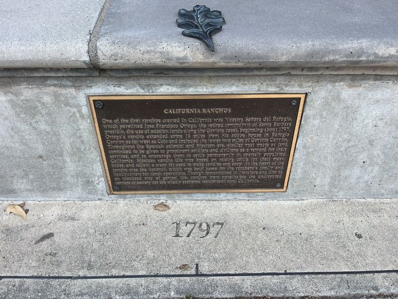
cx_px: 199
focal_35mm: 26
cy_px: 150
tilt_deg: -49.4
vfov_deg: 53.1
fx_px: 299
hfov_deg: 67.3
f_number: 1.6
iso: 40
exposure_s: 1/122
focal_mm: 5.1
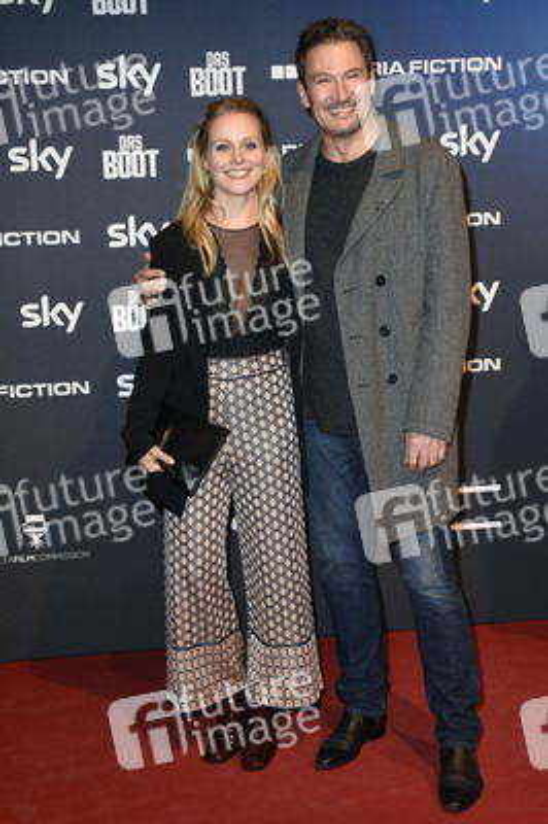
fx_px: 1166
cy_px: 412
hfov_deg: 26.4
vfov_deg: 38.9
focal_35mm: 51
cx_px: 274
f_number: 6.3
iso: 640
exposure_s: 1/160
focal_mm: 34
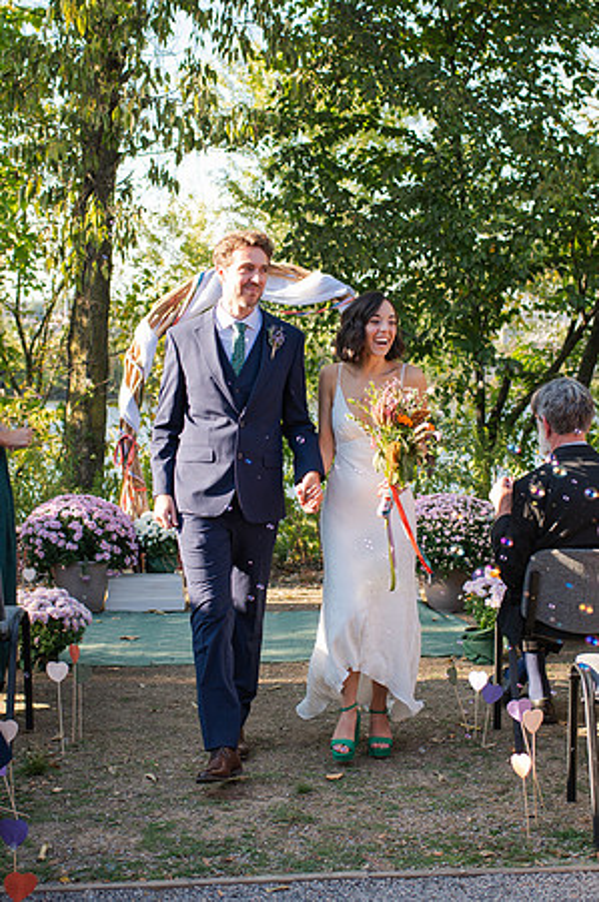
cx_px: 290
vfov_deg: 34.0
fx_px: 1474
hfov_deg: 23.0
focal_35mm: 59
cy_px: 457
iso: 220
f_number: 3.2
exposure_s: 1/640
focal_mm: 35
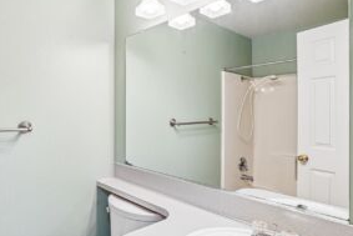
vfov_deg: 53.2
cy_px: 112
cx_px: 126
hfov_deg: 72.1
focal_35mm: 24
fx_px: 235
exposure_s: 1/6
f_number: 8
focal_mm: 17
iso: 400
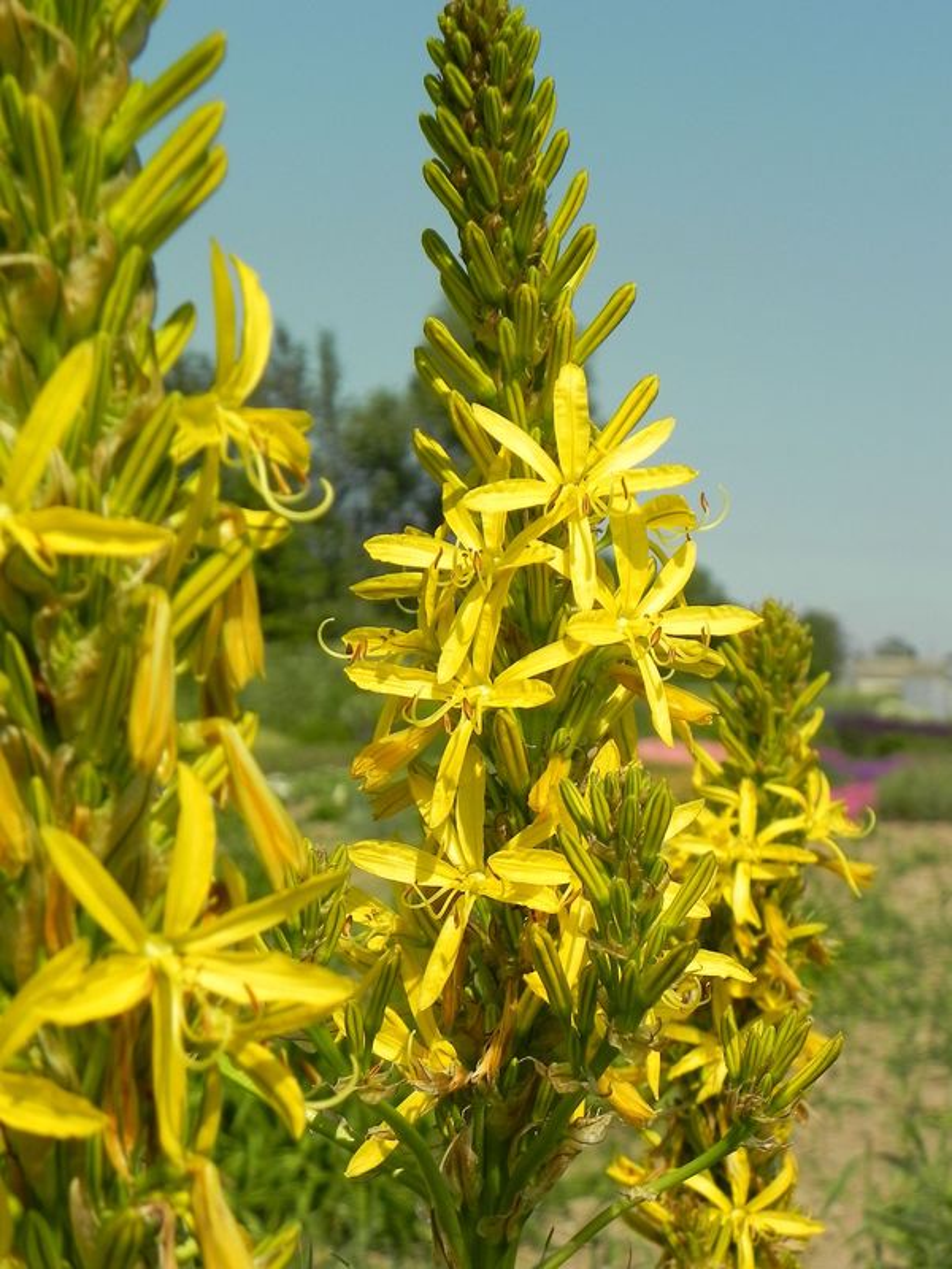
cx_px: 476
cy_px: 634
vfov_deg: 23.0
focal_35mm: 85
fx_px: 3117
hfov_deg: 17.4
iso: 163
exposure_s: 1/2000
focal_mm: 15.1
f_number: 4
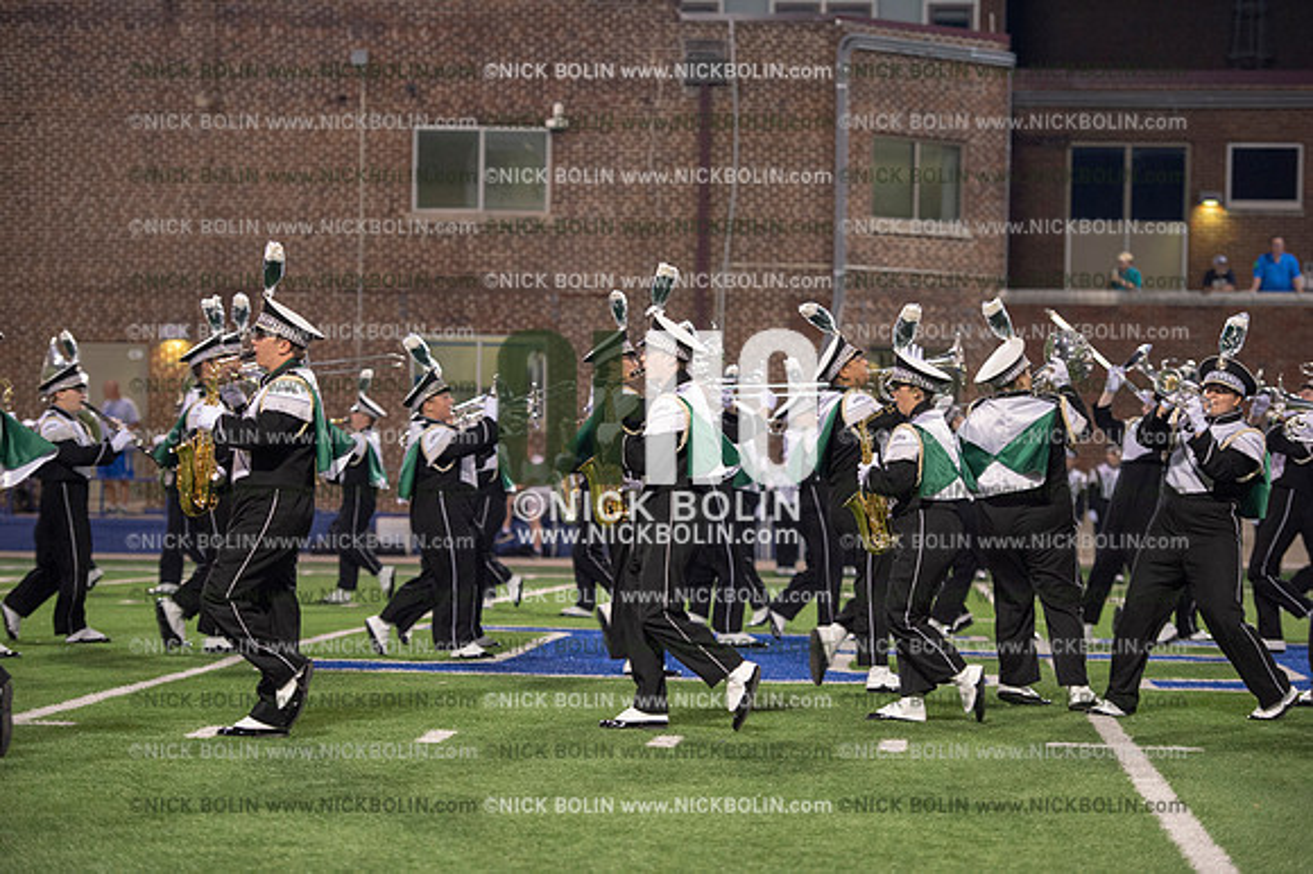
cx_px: 656
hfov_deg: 18.3
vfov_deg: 12.2
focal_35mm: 112
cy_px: 437
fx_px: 4082
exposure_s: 1/320
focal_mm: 112
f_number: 2.8
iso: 4000
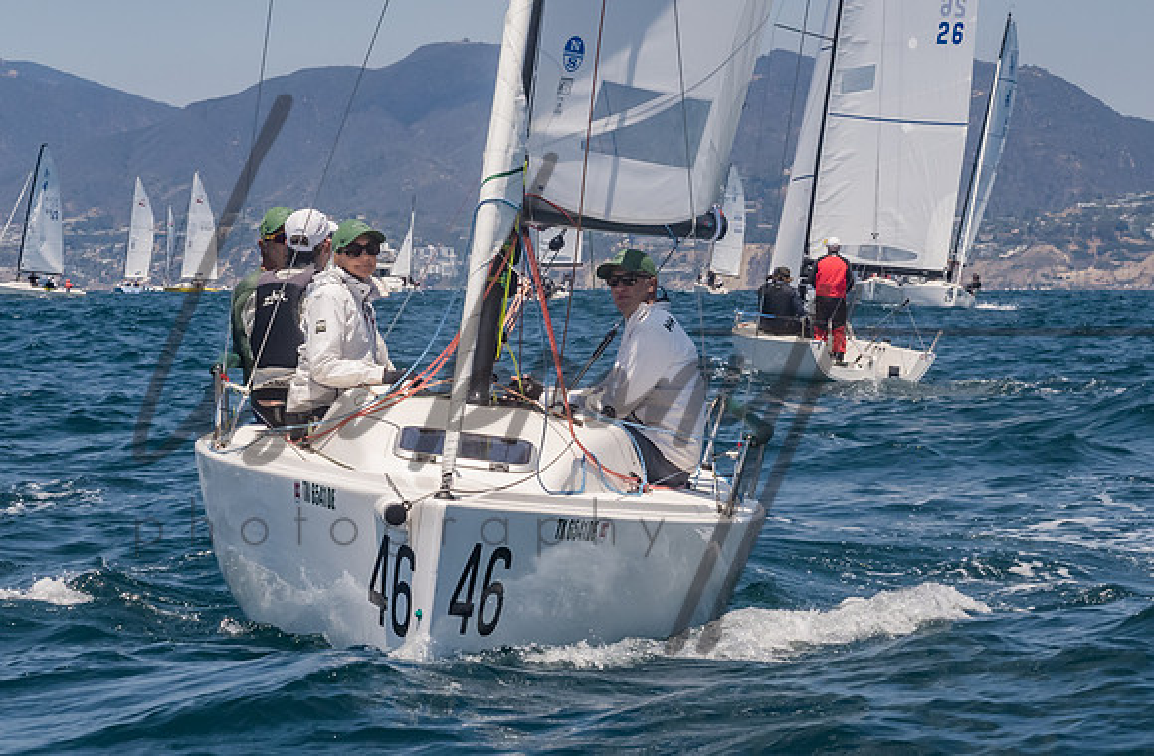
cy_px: 439
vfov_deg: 7.2
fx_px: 5977
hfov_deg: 11.0
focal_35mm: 187
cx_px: 410
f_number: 14
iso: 640
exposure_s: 1/1250
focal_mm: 95
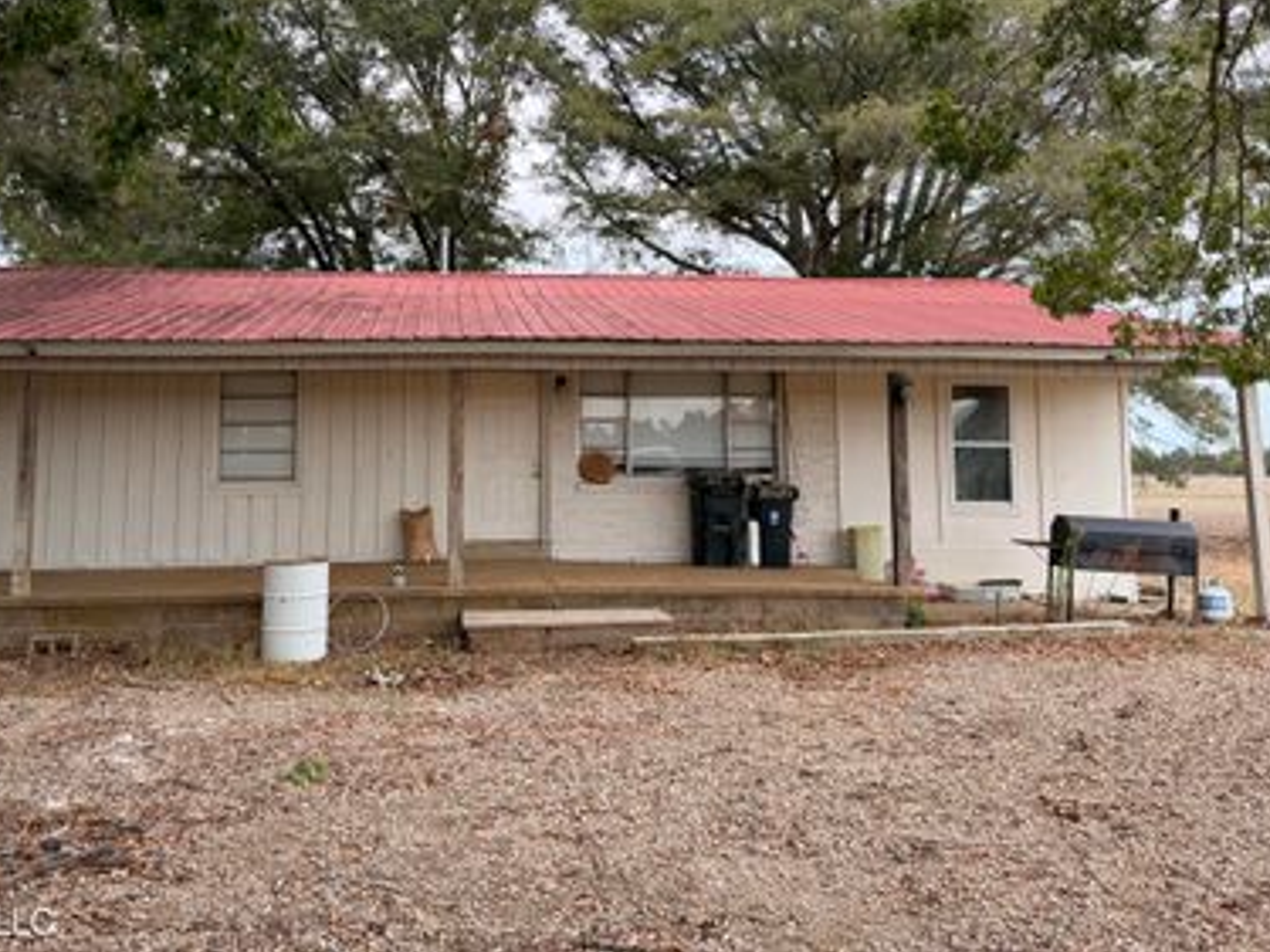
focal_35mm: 32
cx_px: 525
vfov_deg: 43.7
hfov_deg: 56.5
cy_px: 344
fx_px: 1174
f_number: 1.78
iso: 100
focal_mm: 6.76
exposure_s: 1/1361
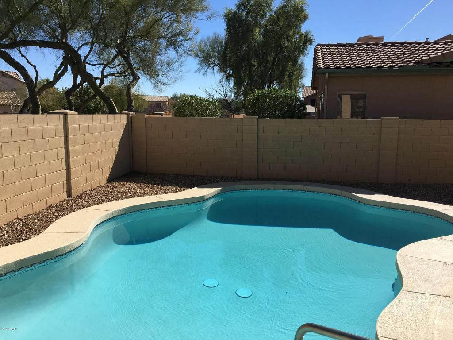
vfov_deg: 48.2
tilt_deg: -8.6
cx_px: 226
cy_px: 170
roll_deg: -0.3
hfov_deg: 61.7
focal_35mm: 29
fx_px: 380
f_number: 2.2
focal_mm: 4.15
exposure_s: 1/1672
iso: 25
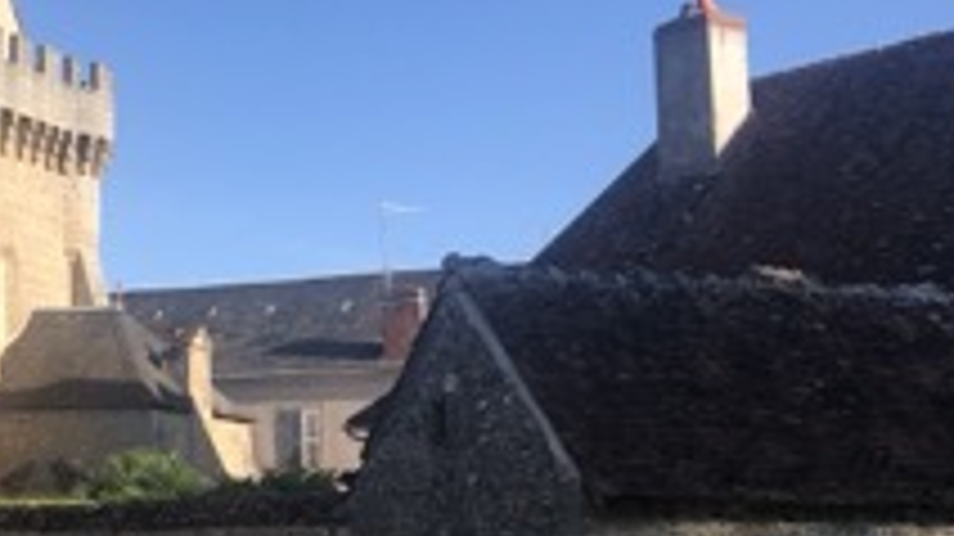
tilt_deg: +5.4
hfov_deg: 25.9
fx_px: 1896
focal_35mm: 75
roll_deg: -0.5
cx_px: -117
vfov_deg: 16.1
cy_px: 320
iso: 20
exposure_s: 1/1245
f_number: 1.8
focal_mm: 4
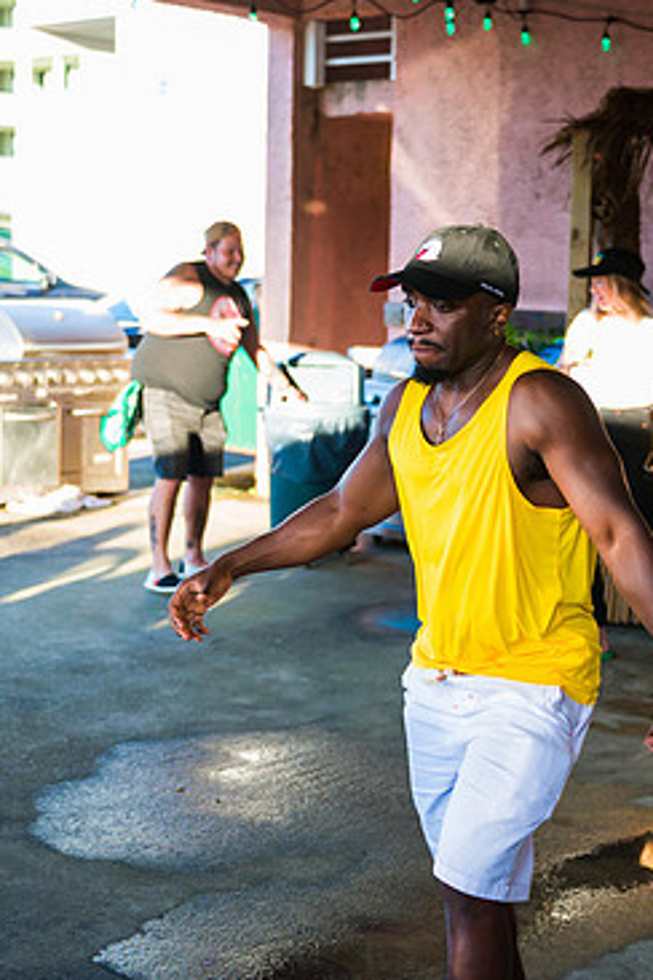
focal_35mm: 57
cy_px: 485
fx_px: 1551
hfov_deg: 23.4
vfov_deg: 35.1
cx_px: 519
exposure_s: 1/640
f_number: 3.2
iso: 800
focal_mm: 36
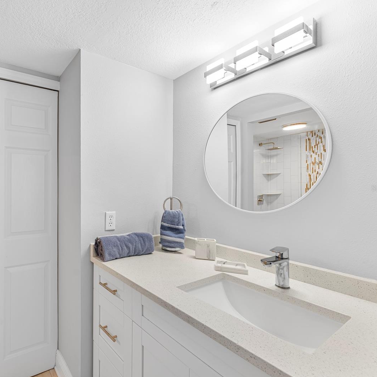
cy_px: 188
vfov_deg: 80.7
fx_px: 222
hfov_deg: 77.4
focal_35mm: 18
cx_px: 118
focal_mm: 14
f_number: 8
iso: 100
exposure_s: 1/6
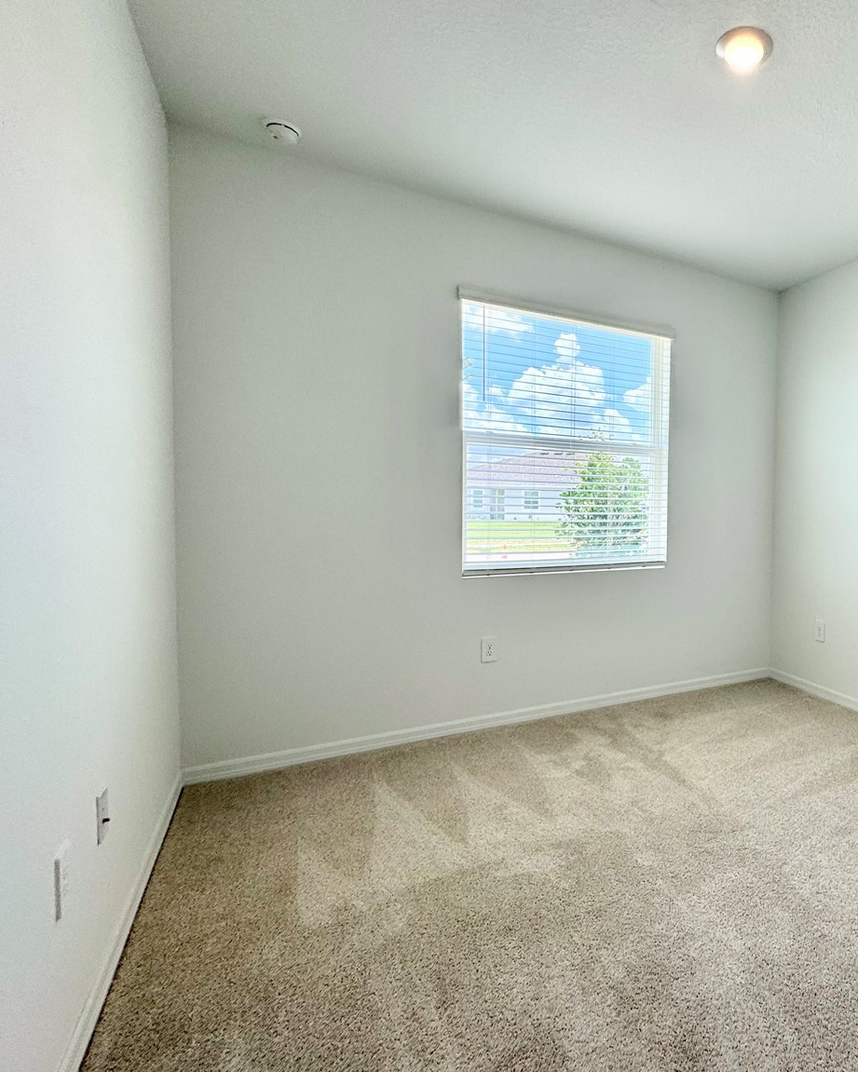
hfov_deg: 64.7
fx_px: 603
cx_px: 685
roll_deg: -0.7
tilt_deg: -2.0
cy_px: 529
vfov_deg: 83.3
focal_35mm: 19
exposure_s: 1/179
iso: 40
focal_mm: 2.22
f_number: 2.2
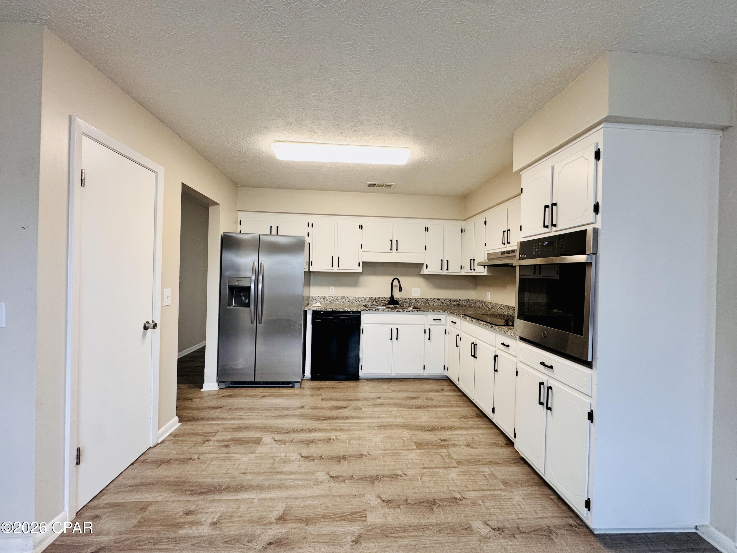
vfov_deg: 85.7
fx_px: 298
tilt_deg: -0.6
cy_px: 276
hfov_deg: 102.1
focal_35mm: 14
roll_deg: -1.5
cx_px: 368
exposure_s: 1/60
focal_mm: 2.22
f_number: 2.2
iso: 160
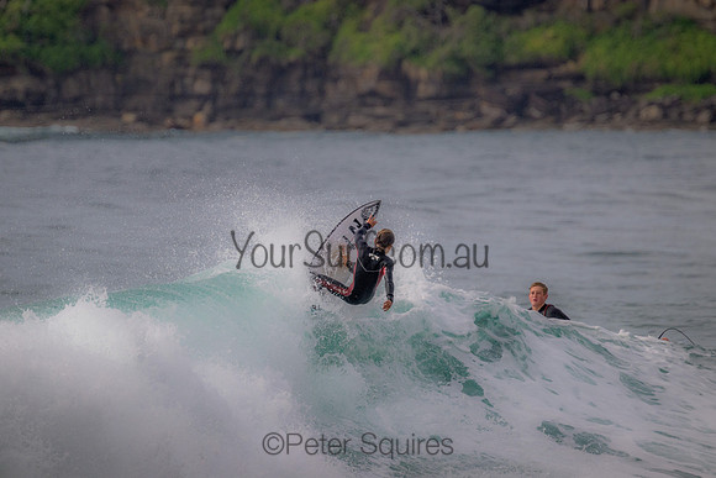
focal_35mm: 800
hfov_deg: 2.6
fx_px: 15914
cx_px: 358
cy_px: 239
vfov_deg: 1.7
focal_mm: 800
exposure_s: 1/2000
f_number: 11
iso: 1100
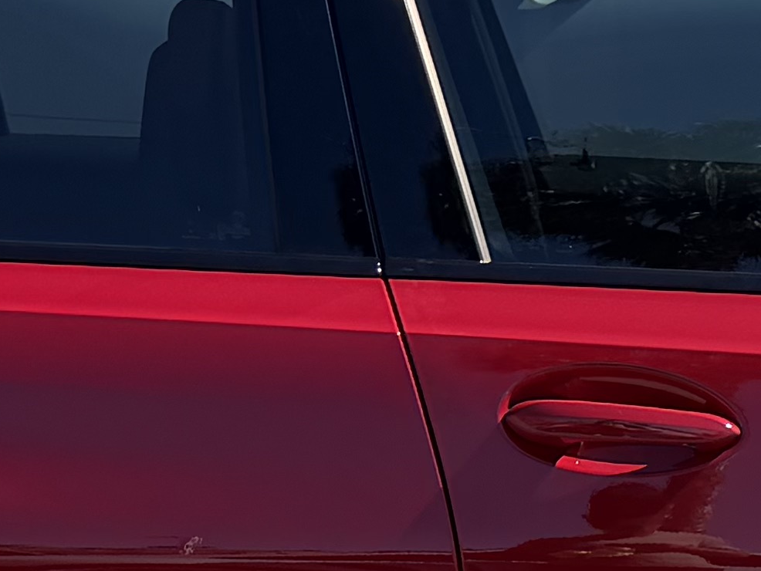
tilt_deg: -14.1
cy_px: 848
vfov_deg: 10.3
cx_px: 674
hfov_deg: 14.1
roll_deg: -0.3
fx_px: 3057
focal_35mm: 139
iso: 80
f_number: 1.78
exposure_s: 1/3279
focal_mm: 6.76
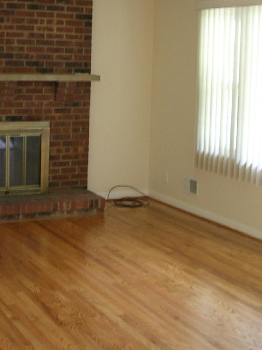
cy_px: 140
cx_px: 94
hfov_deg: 23.2
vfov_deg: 30.6
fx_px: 636
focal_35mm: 63
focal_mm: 5.8
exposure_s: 1/5.2
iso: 51
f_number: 2.8
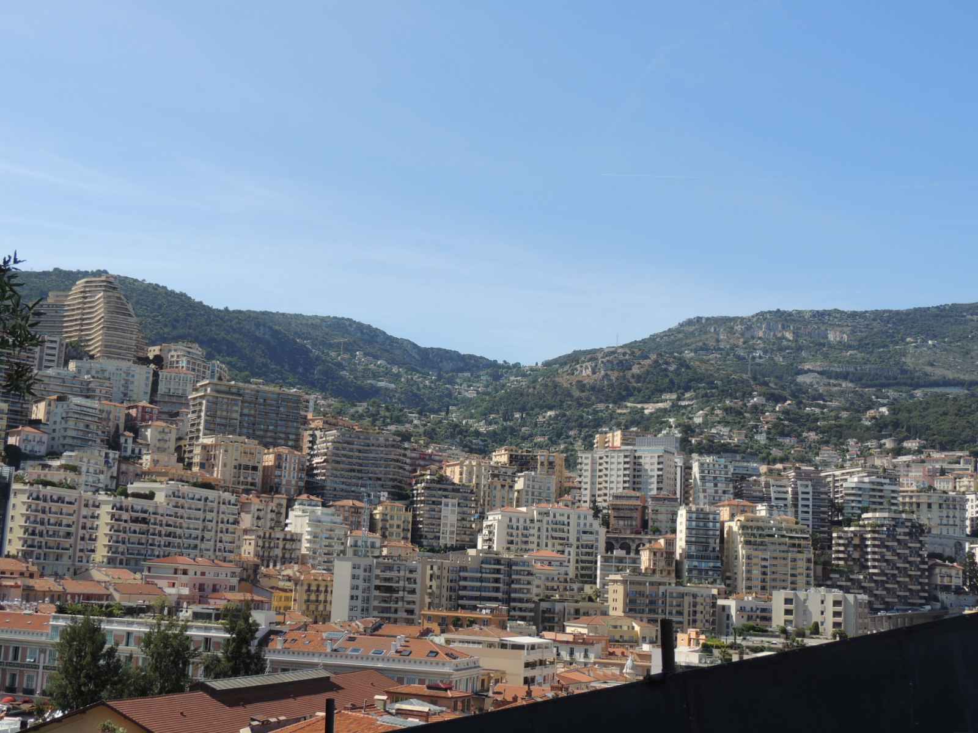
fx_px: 1215
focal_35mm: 43
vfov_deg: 33.6
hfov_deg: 43.9
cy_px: 366
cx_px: 489
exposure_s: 1/1000
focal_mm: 7.6
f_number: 3.4
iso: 100
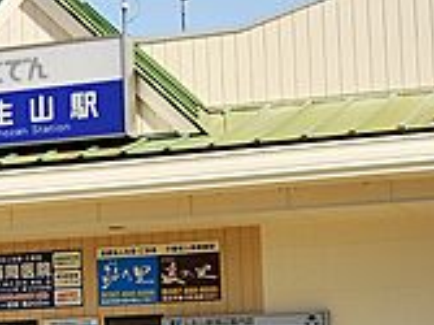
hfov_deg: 14.0
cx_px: -151
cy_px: 268
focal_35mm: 135
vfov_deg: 10.9
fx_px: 1691
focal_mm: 26
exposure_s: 1/1250
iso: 400
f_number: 5.6
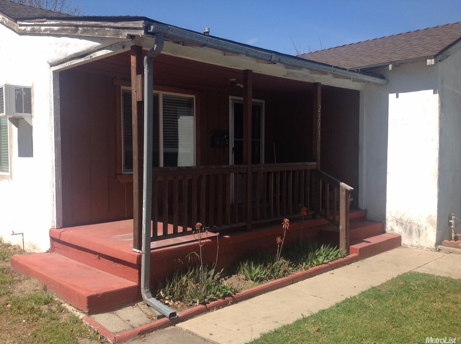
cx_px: 230
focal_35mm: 35
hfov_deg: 52.7
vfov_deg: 40.6
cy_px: 172
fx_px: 465
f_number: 2.4
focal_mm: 4.28
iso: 80
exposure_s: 1/1513
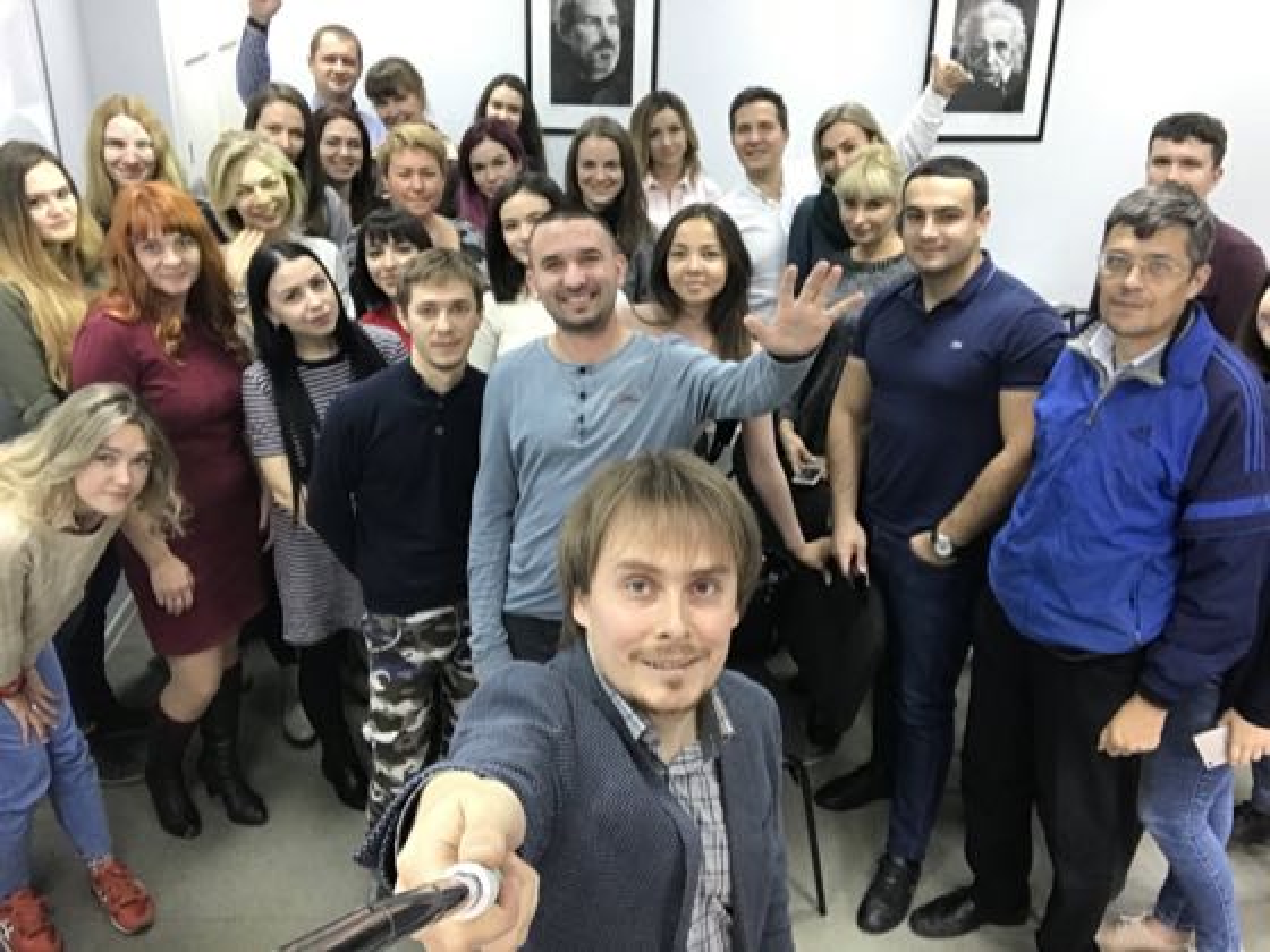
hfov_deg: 56.8
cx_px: 635
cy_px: 476
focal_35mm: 32
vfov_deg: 44.2
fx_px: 1174
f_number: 2.2
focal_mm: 2.87
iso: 160
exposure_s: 1/33
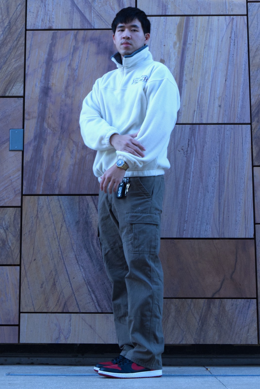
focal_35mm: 44
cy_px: 194
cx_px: 130
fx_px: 470
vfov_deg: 44.9
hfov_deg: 30.9
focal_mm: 29
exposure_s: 1/125
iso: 400
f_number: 6.3
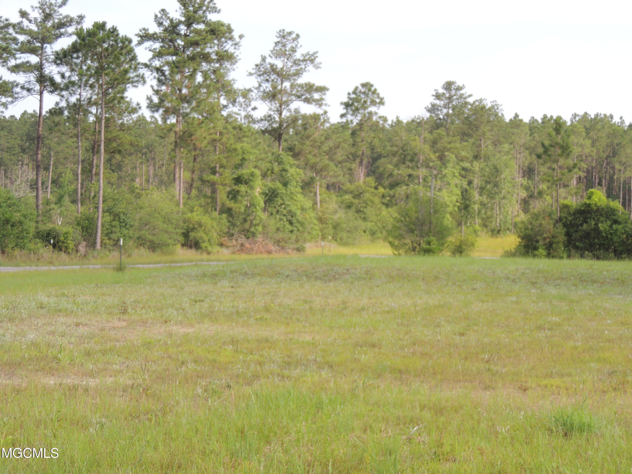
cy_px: 237
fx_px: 1552
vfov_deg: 17.4
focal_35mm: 85
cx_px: 316
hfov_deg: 23.0
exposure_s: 1/320
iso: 100
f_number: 4
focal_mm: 15.1
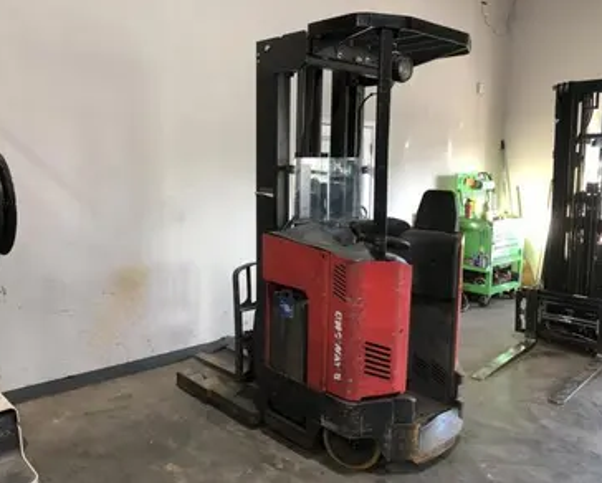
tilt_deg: -8.7
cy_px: 242
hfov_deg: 58.7
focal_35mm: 30
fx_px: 535
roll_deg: -0.3
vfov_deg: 48.6
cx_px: 299
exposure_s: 1/20
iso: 40
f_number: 1.8
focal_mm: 4
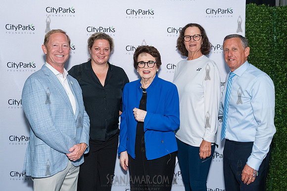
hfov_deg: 46.0
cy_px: 76
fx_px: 338
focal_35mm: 42
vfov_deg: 31.5
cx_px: 132
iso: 4000
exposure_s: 1/320
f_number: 5
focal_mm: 31
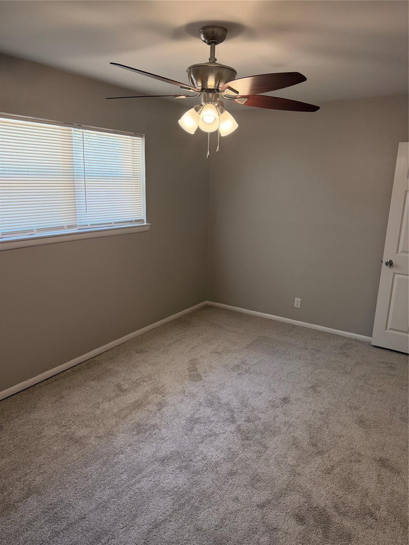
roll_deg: -1.5
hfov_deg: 56.8
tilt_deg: -13.3
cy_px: 272
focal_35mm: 24
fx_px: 378
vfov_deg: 71.6
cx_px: 204
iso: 200
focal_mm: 6.76
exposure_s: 1/162
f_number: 1.78
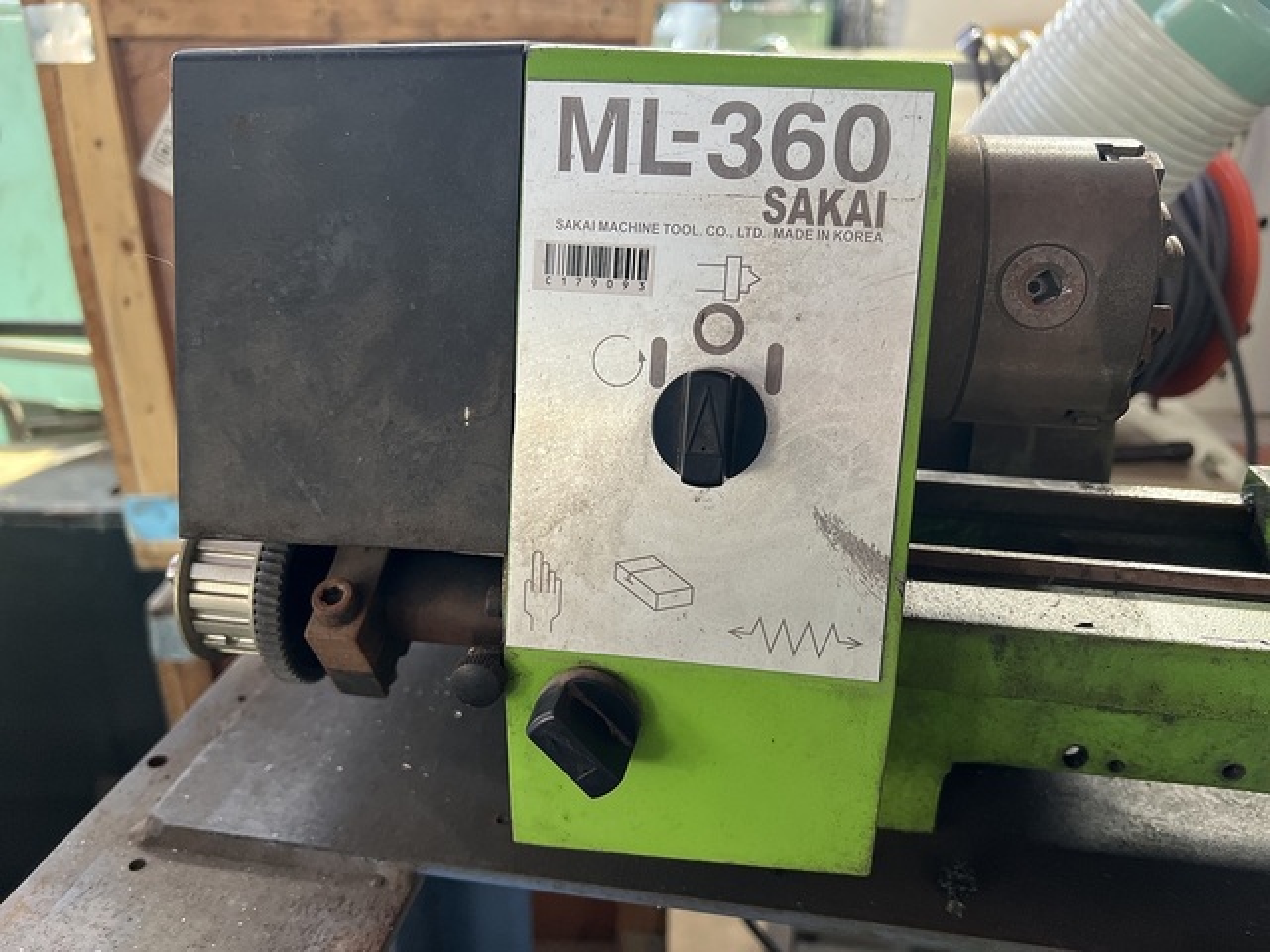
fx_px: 954
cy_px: 476
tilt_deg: -24.4
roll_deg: -1.5
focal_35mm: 26
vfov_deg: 53.1
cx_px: 635
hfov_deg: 67.3
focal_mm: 5.7
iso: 125
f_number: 1.5
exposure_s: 1/119
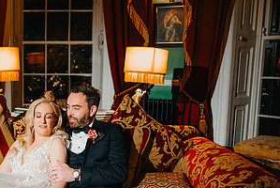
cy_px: 112
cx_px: 37
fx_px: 374
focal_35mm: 48
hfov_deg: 38.7
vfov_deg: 28.1
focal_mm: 24
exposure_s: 1/200
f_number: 1.6
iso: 800
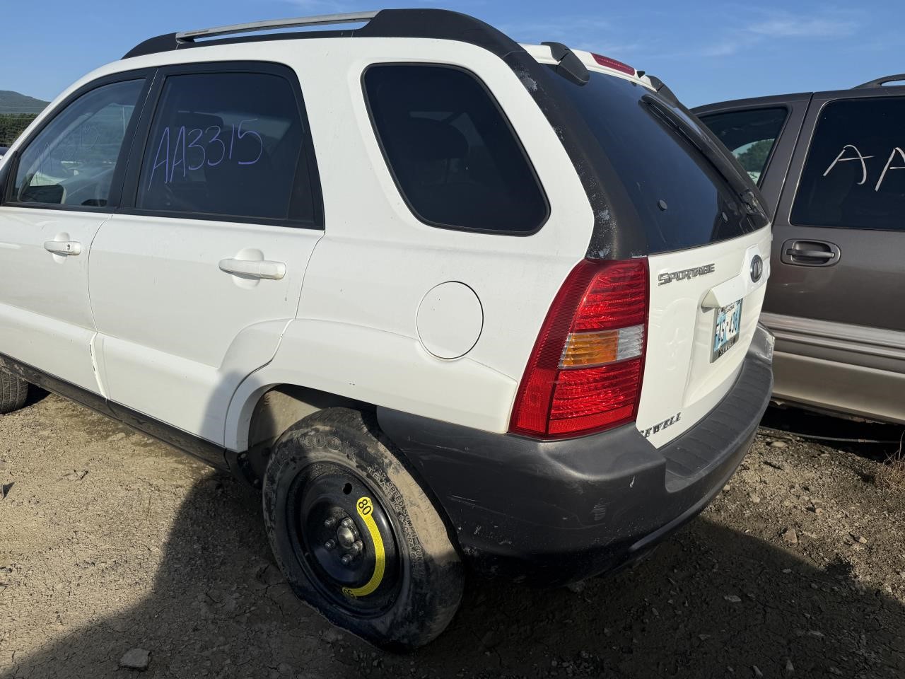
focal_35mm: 24
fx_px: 627
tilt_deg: -12.4
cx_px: 452
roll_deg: -2.0
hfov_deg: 71.6
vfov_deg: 56.8
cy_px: 340
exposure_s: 1/7353
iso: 80
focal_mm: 6.76
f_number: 1.78
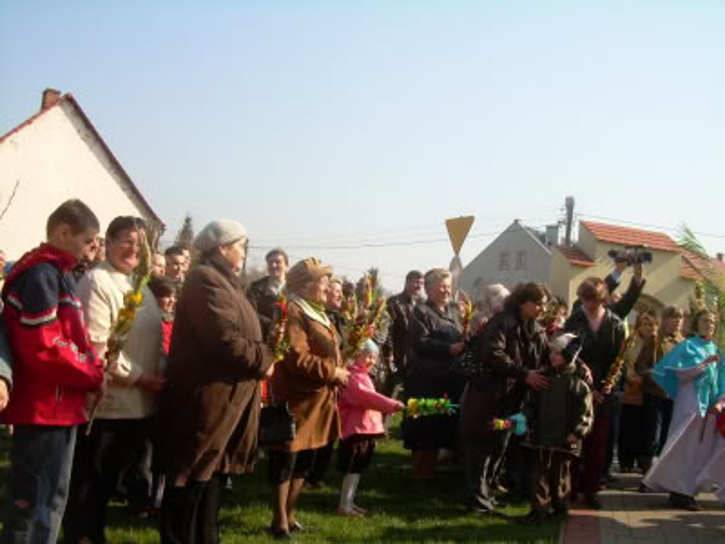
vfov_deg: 37.7
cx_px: 362
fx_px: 796
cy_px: 272
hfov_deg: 49.0
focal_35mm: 38
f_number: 4.6
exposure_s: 1/297
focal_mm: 6.3
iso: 50
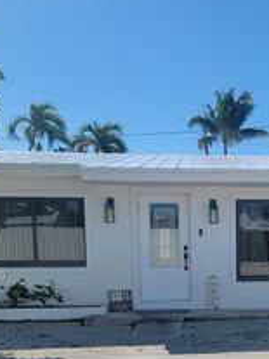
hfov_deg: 24.1
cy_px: 277
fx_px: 602
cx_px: 271
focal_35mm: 58
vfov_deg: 32.5
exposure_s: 1/1255
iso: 16
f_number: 1.8
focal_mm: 6.7
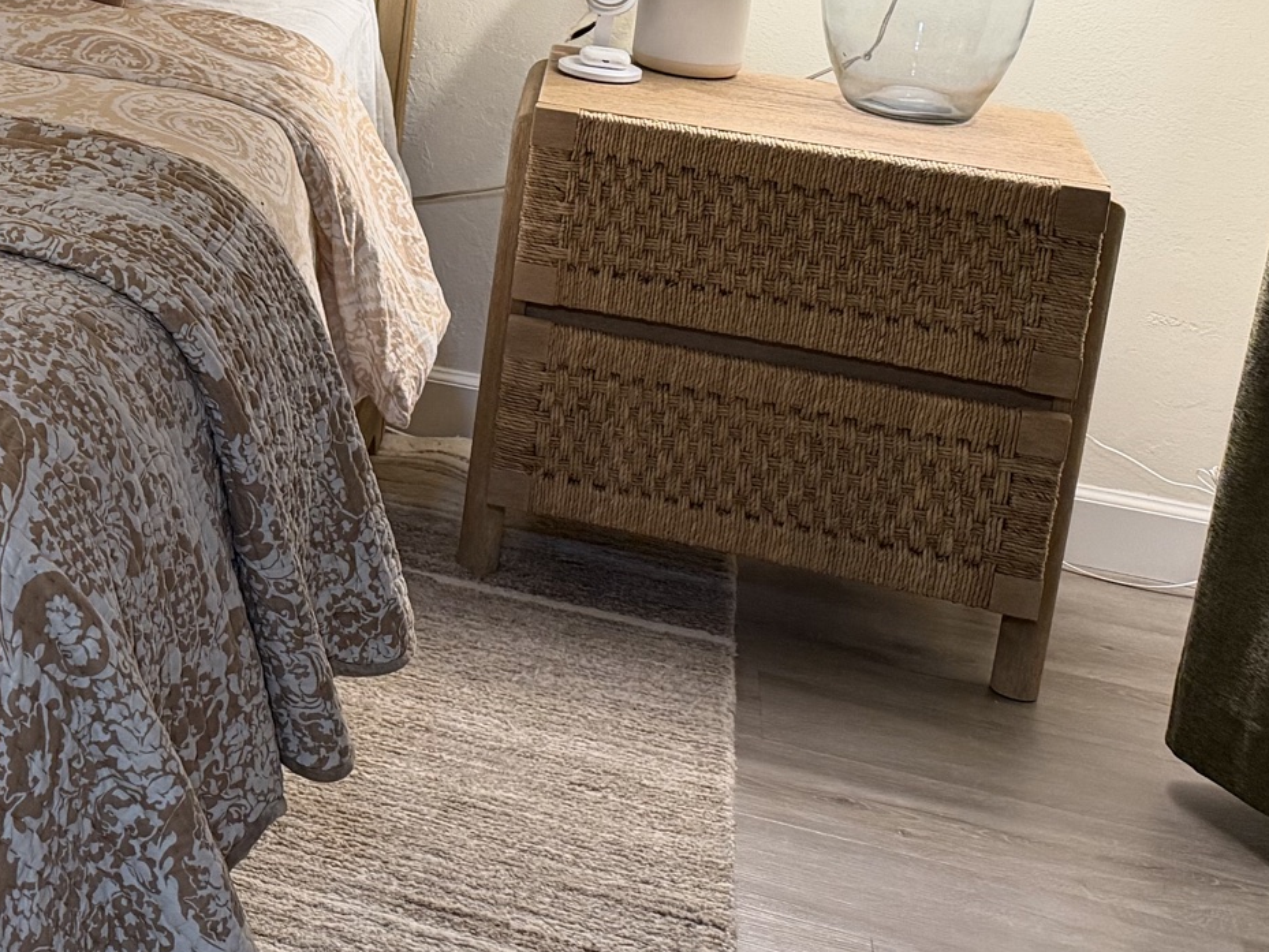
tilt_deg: -11.2
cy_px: -96
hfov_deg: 26.6
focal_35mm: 62
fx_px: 2273
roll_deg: -2.6
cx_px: -363
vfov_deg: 22.3
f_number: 1.78
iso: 400
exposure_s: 1/60
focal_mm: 6.76
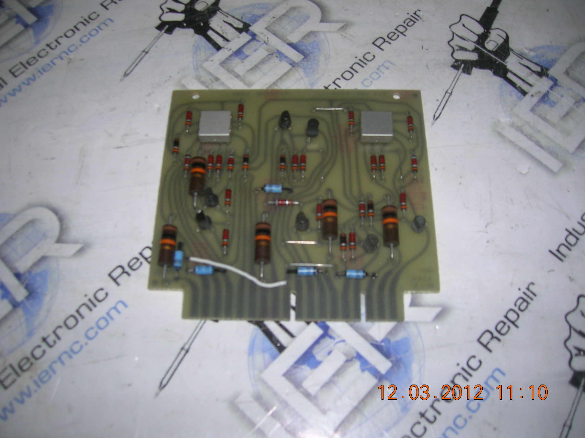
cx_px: 292
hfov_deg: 54.0
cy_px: 219
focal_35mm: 34
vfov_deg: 41.7
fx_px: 574
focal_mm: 5.7
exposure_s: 1/60.1
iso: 50
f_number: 2.9
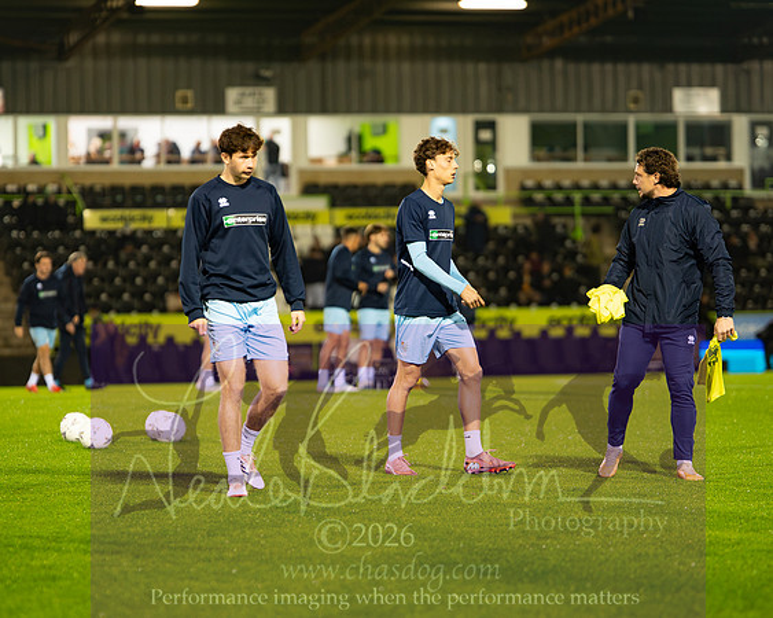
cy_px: 314
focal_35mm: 151
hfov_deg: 12.8
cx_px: 354
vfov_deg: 10.2
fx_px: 3449
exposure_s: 1/1600
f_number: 1.4
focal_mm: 85
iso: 2000
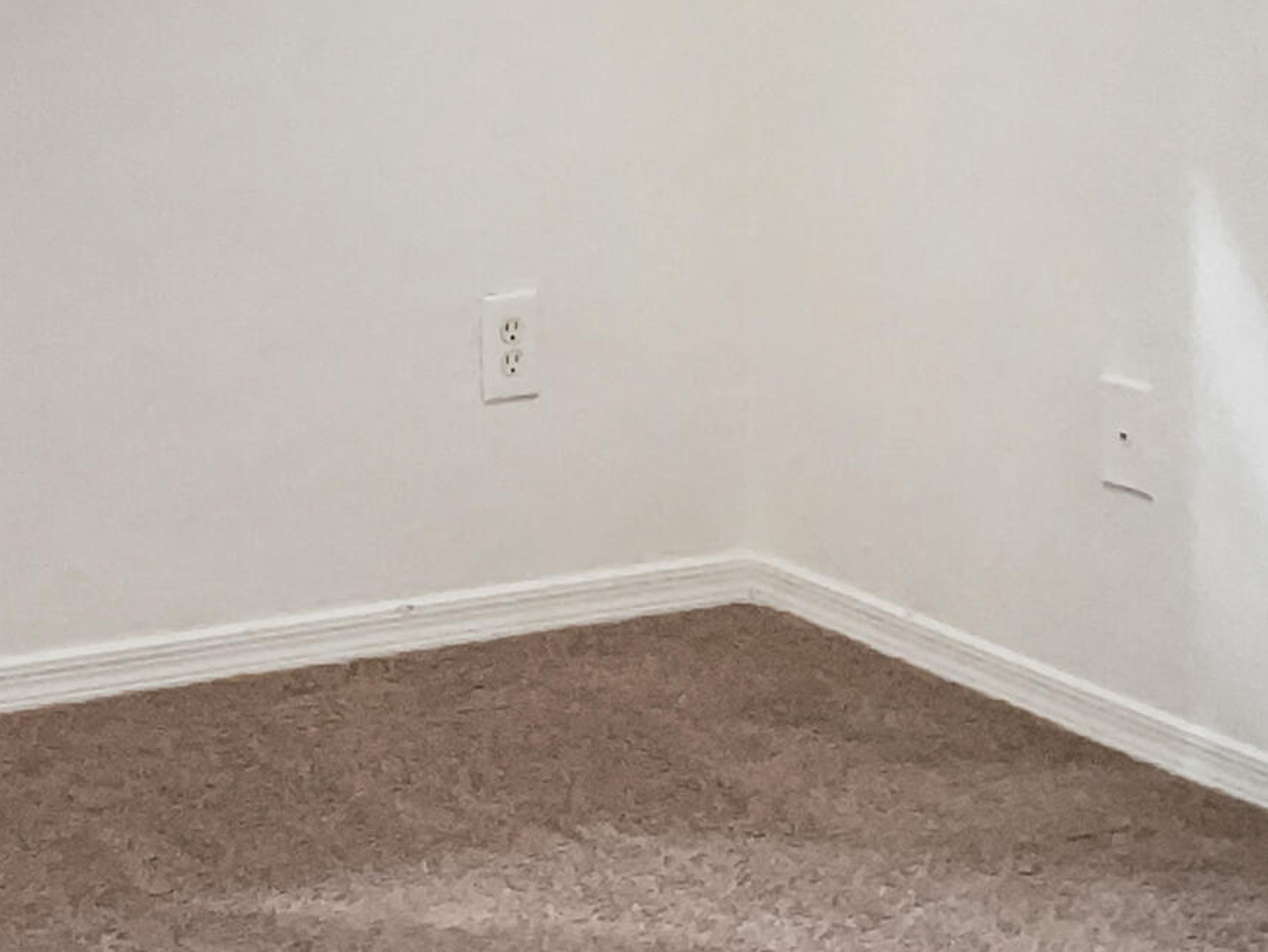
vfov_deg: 14.4
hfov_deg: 19.0
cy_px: -165
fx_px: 3664
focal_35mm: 100
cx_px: -36
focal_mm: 3
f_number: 1.8
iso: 64
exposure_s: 1/60
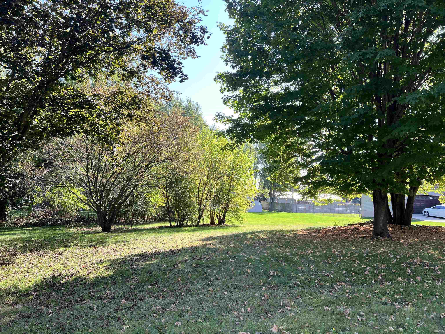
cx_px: 222
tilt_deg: +4.0
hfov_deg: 67.3
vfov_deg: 53.1
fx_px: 334
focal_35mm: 26
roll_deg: -2.1
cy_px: 167
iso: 50
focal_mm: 5.7
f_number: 1.5
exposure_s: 1/709
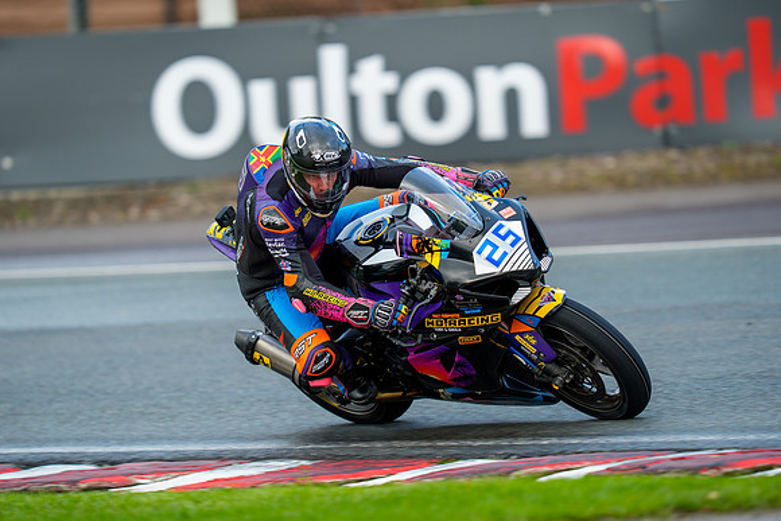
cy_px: 260
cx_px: 390
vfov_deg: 3.4
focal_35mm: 400
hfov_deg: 5.2
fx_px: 8679
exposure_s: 1/500
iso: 160
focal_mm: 400
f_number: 3.2
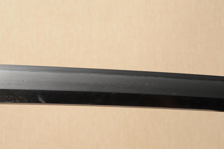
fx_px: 578
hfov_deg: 21.9
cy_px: 74
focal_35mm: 93
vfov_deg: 14.7
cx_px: 112
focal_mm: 62
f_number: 11
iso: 400
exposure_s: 1/2
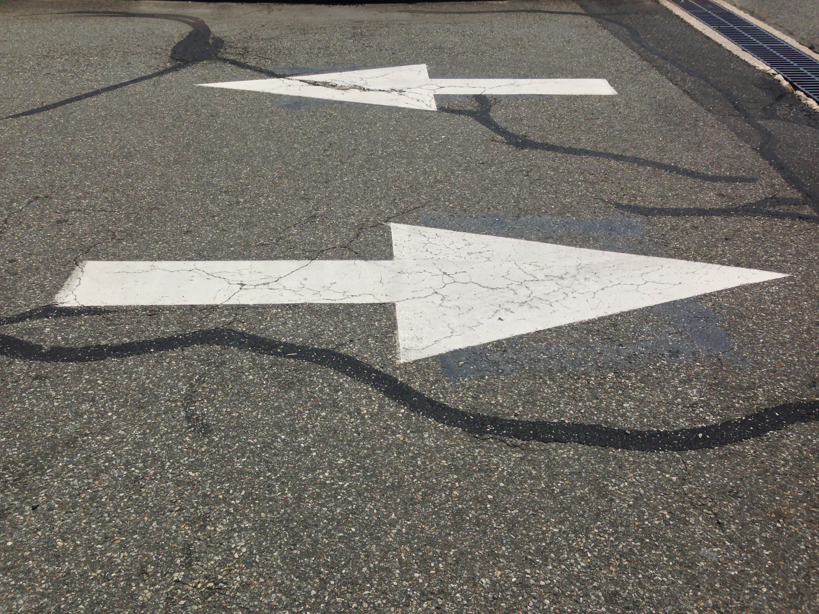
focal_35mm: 33
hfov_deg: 55.4
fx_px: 781
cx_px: 410
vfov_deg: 42.9
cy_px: 307
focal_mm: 4.13
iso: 50
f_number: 2.4
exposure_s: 1/3623
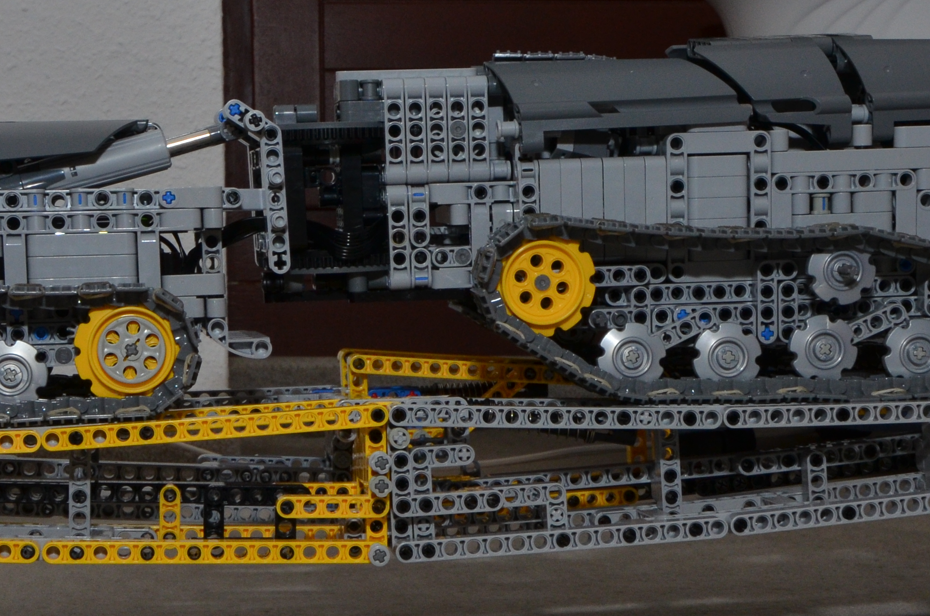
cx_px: 372
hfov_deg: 27.3
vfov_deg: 18.3
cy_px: 412
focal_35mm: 74
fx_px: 1908
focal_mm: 20
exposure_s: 1/80
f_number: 13
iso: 450
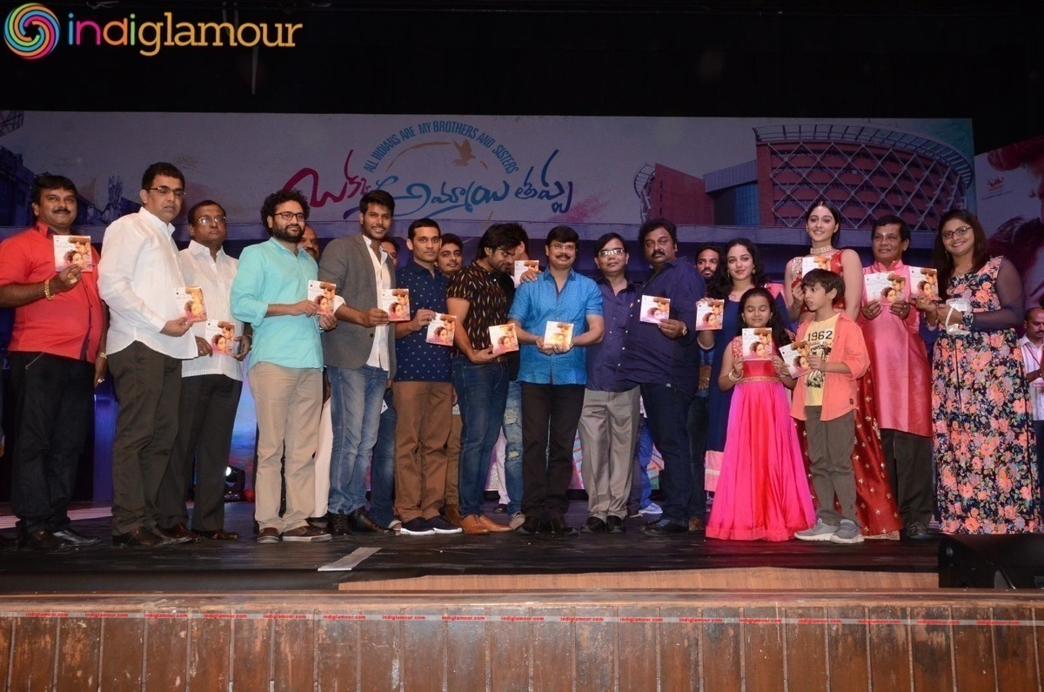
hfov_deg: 53.2
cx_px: 522
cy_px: 346
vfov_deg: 36.7
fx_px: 1042
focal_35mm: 36
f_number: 7.1
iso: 1250
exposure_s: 1/125
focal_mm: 24
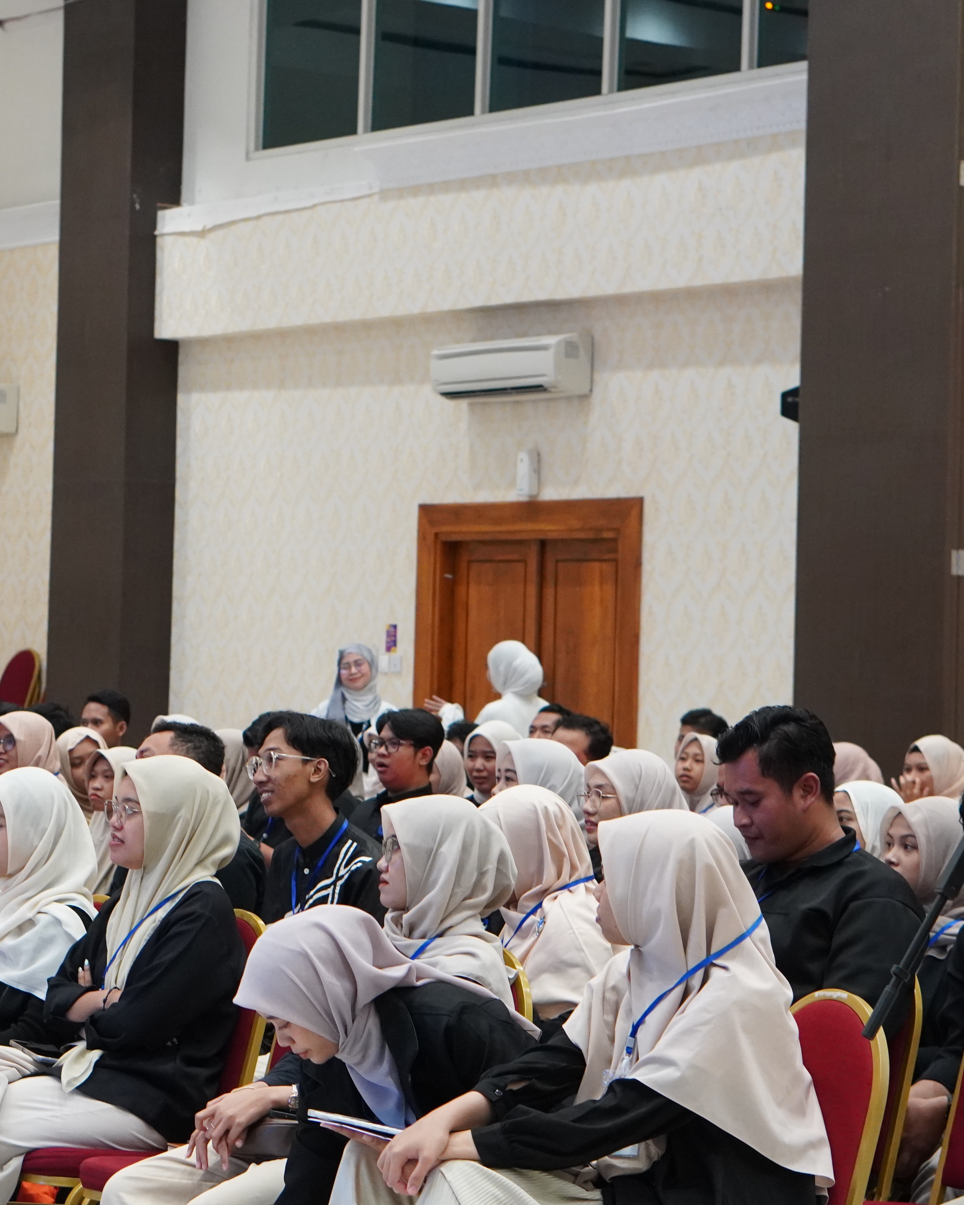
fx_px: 4137
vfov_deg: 16.6
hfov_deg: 13.2
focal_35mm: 116
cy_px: 640
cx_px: 241
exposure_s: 1/100
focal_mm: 50
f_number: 4
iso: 2000
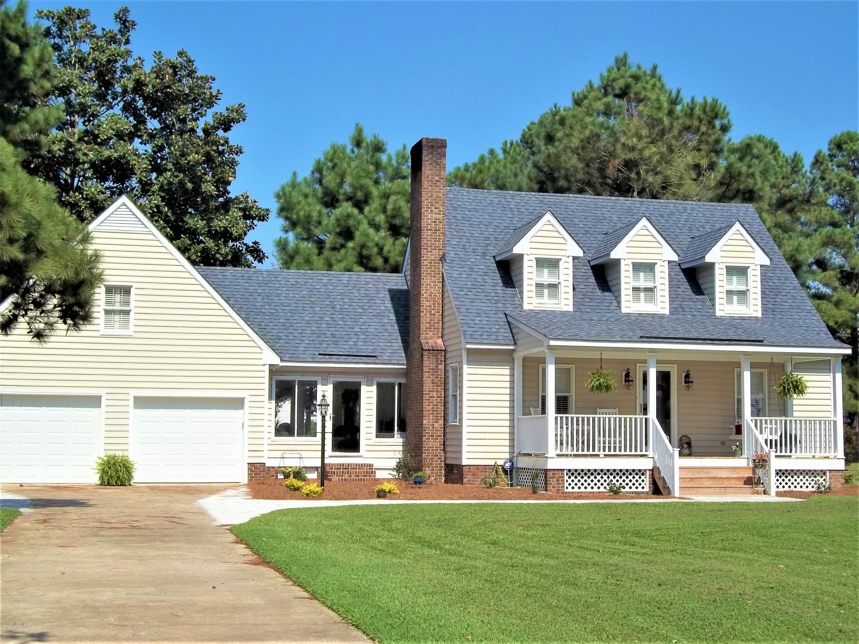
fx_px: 1216
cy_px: 322
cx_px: 430
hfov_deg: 38.9
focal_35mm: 49
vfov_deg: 29.7
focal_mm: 8.8
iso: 64
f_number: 11.1
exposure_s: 1/160
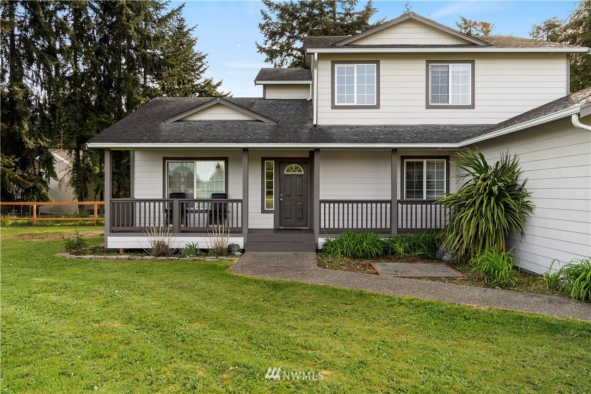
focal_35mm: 27
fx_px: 443
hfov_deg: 67.4
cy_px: 197
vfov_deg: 47.9
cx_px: 296
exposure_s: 1/250
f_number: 5.6
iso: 250
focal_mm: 18
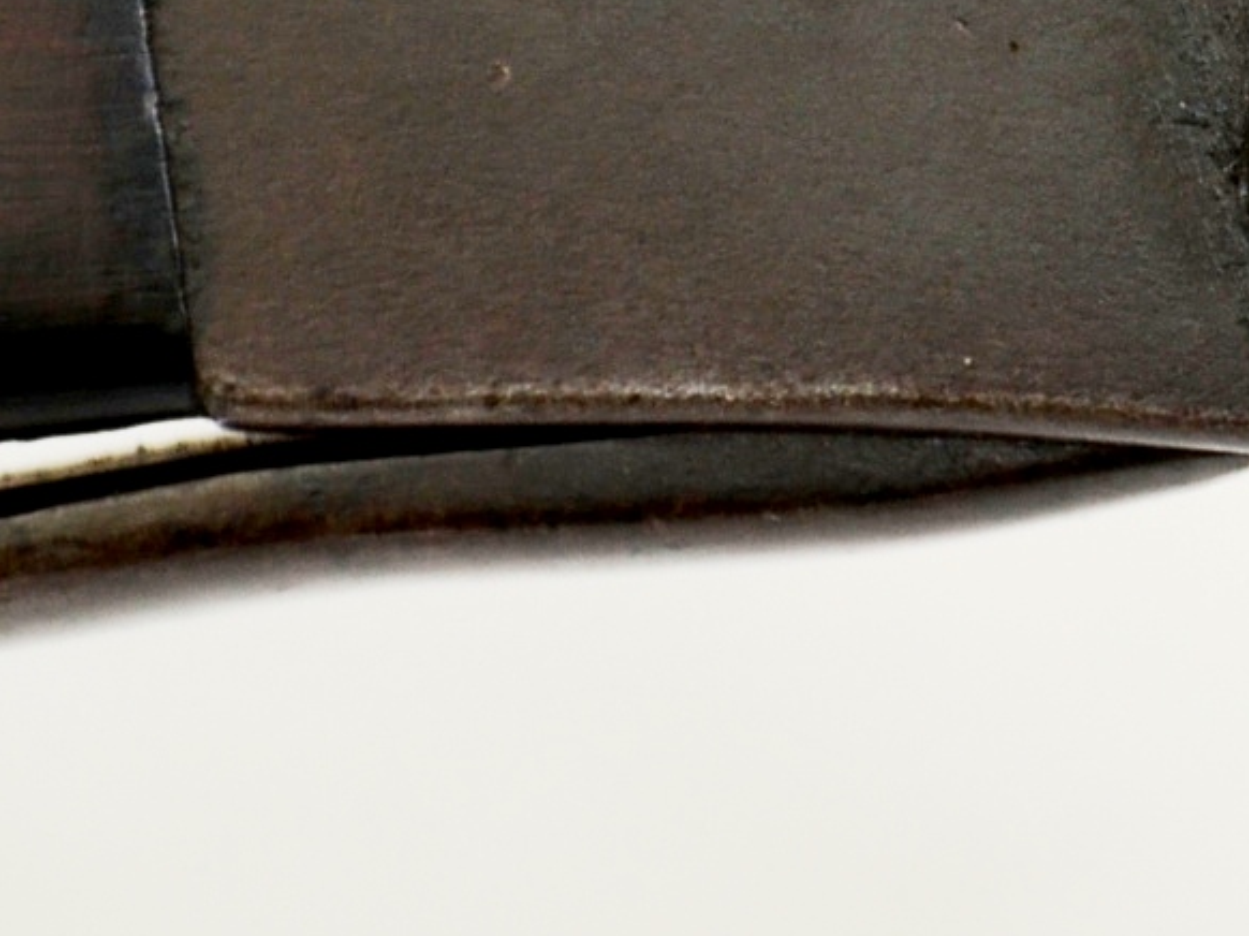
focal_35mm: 579
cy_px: -56
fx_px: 20884
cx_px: 2504
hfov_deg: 3.4
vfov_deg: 2.6
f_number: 5.6
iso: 200
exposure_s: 1/160
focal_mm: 95
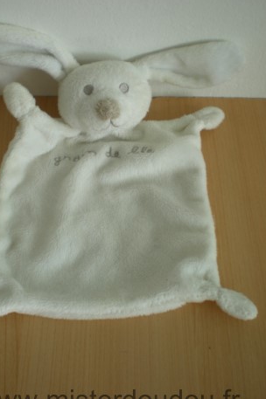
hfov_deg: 29.8
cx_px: 108
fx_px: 499
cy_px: 190
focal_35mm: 45
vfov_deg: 43.6
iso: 64
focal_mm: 6.3
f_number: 3.1
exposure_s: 1/75
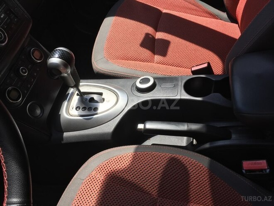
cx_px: 137
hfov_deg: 61.7
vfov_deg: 48.2
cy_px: 103
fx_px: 230
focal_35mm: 29
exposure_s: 1/411
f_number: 2.2
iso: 25
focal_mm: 4.15
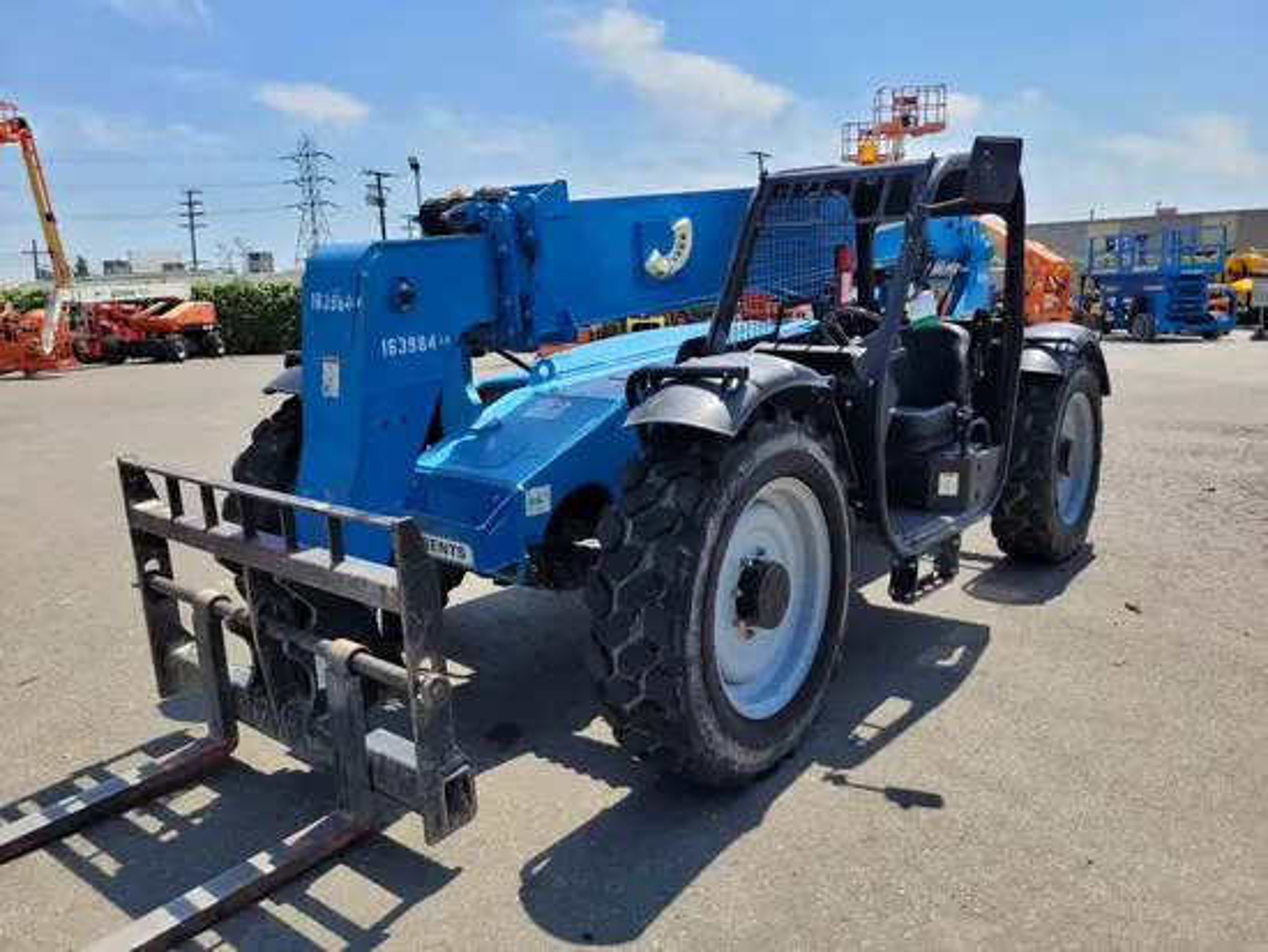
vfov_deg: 53.1
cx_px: 634
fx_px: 953
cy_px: 476
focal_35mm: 26
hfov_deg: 67.3
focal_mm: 5.4
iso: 40
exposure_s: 1/1899
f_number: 1.8
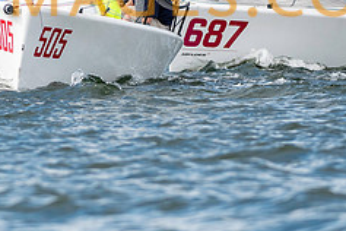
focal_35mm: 931
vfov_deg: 1.5
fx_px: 8947
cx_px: 20
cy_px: 2
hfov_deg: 2.2
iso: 320
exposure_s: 1/1600
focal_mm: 240
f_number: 5
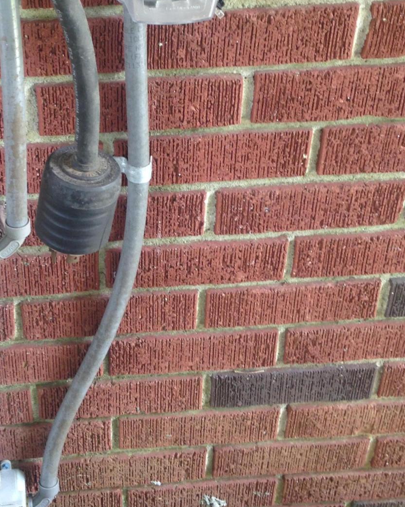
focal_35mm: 62
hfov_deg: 24.4
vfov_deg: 30.2
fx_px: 929
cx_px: 108
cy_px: 158
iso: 50
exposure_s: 1/24
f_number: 2.4
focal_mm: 4.12
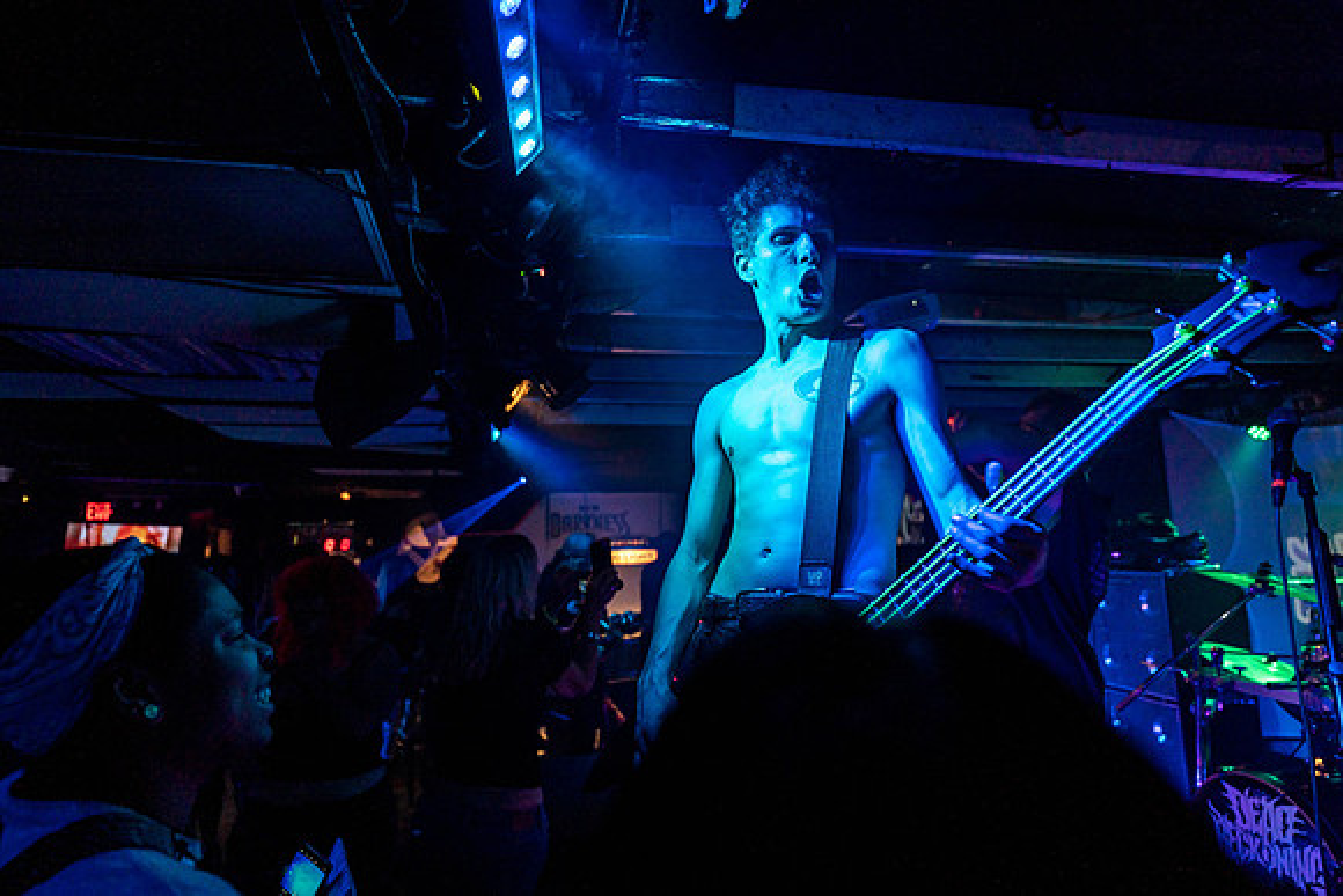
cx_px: 672
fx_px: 806
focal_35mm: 22
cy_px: 448
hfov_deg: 79.6
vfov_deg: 58.1
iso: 400
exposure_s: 1/160
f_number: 2.8
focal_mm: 21.1
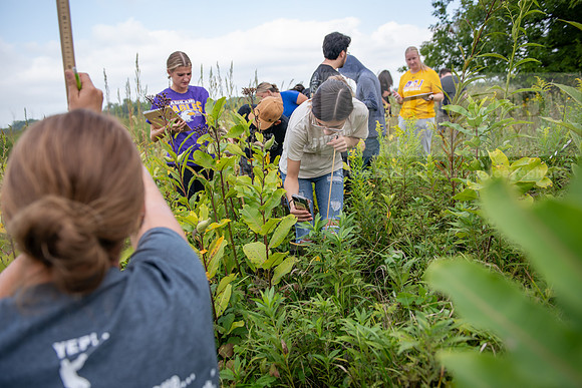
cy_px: 194
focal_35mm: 31
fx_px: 501
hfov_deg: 60.3
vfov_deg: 42.3
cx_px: 291
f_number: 3.5
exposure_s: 1/400
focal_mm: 31
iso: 125
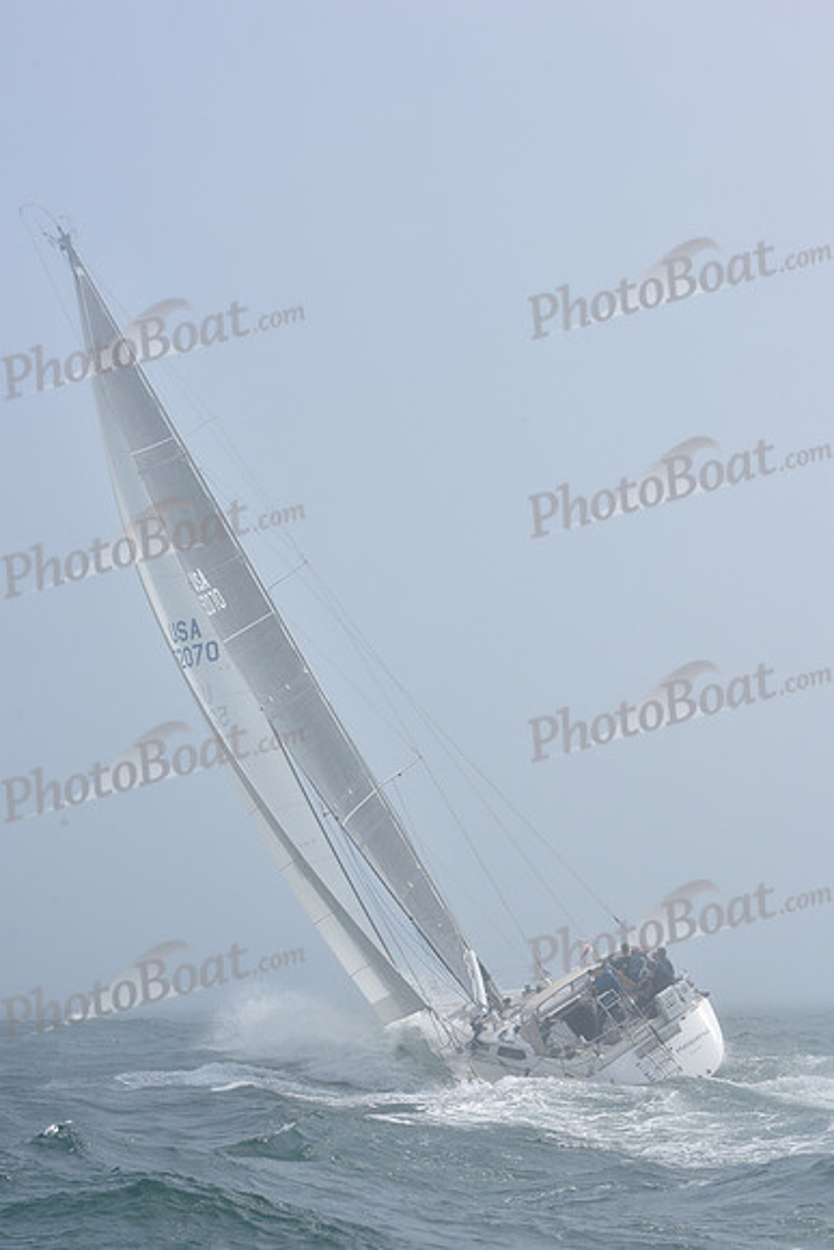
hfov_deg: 19.5
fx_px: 2431
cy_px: 625
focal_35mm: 70
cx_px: 417
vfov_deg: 28.8
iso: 320
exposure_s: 1/800
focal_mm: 70
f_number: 11
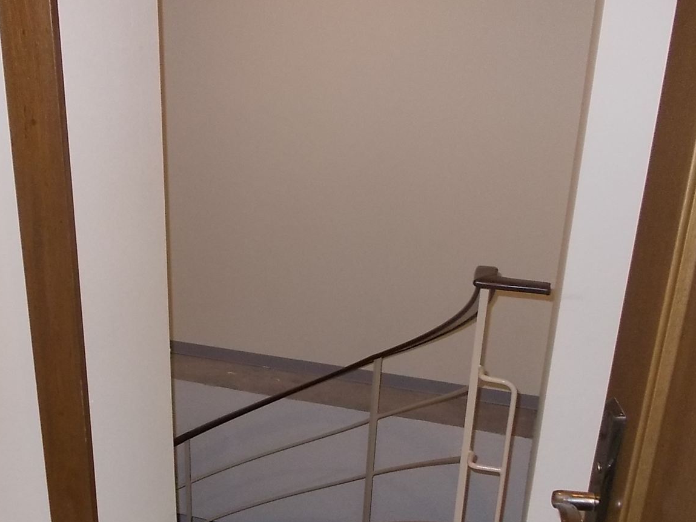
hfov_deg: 47.6
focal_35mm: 39
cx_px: 283
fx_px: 784
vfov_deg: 36.5
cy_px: 341
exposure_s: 1/25
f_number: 2.7
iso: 200
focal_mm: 4
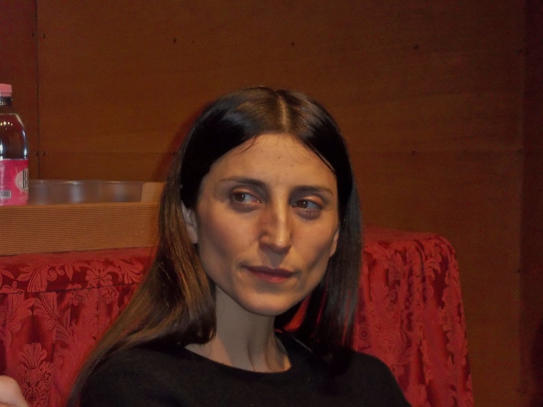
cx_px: 272
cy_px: 204
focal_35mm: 135
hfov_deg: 14.6
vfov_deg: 11.0
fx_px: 2118
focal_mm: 24.5
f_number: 5.9
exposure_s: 1/60
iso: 320
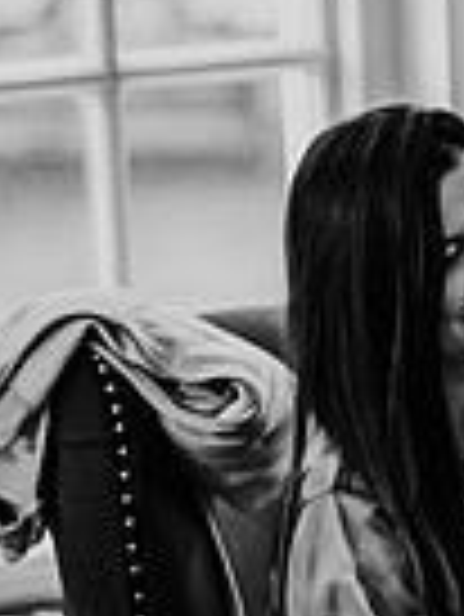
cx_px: 448
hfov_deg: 5.5
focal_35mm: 268
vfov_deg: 7.4
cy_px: 513
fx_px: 4782
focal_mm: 85
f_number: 1.8
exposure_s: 1/125
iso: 360
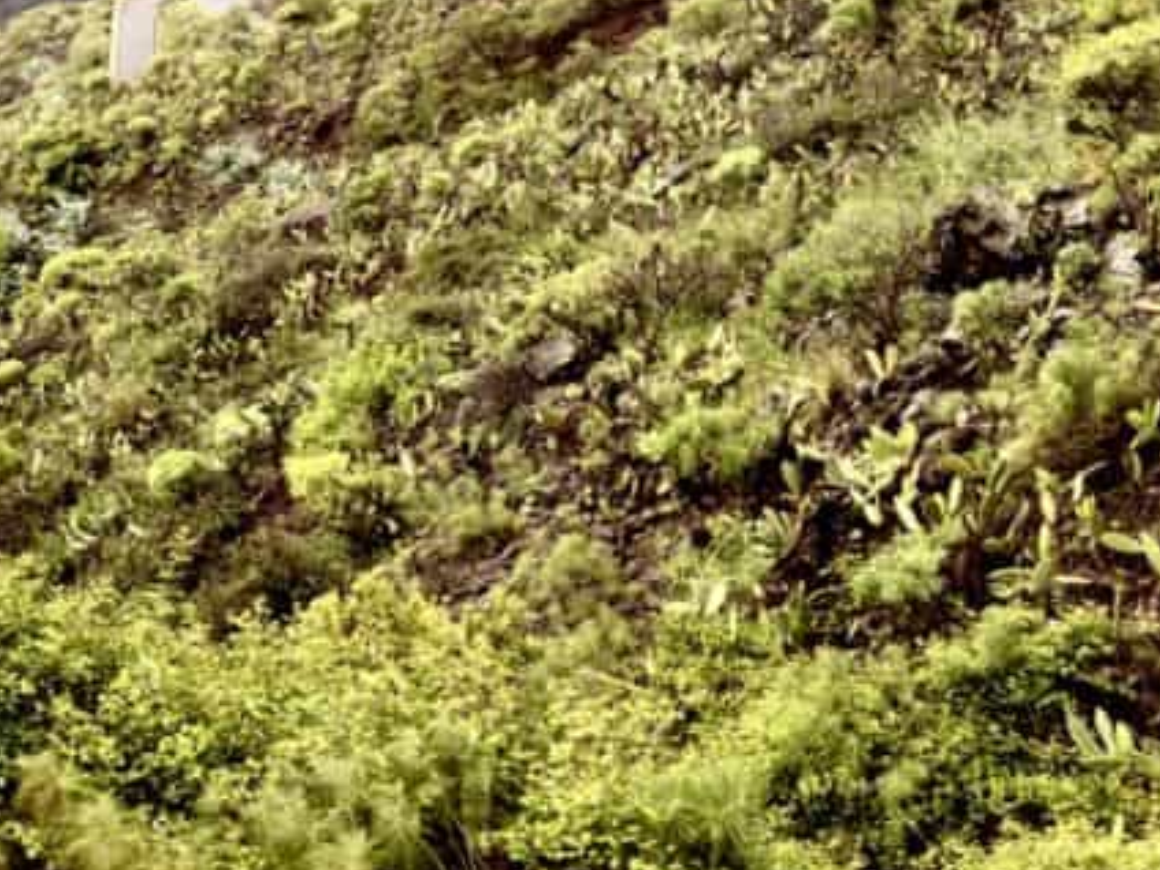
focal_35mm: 58
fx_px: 1944
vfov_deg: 24.4
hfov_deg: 29.5
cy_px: 55
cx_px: -153
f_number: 1.78
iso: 100
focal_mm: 6.76
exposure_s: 1/241
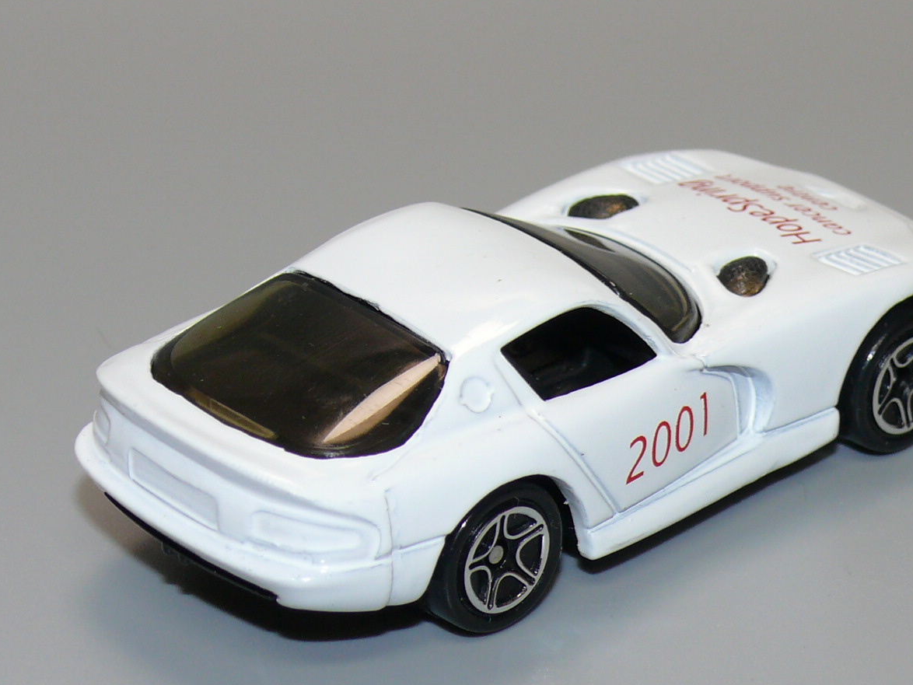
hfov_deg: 14.2
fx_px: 3667
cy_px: 369
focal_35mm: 139
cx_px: 544
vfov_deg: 10.7
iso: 100
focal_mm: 13.3
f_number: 4
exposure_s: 1/30
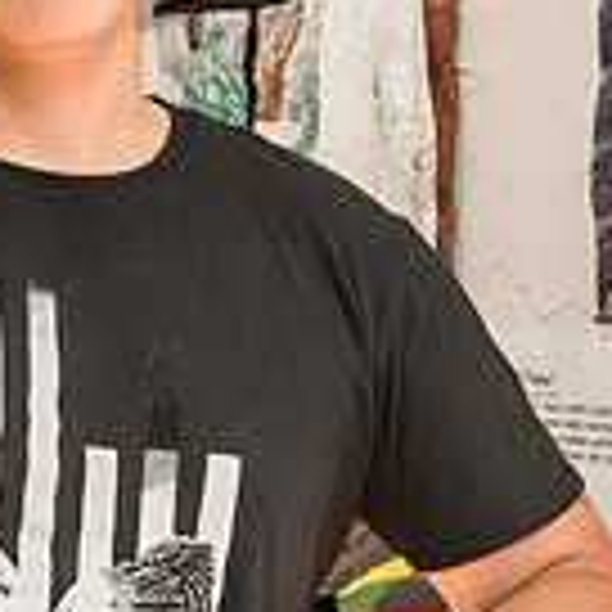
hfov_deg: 8.6
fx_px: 4080
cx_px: 108
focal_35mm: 204
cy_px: 486
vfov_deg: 8.6
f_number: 4
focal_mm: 48
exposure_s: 1/200
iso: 1250
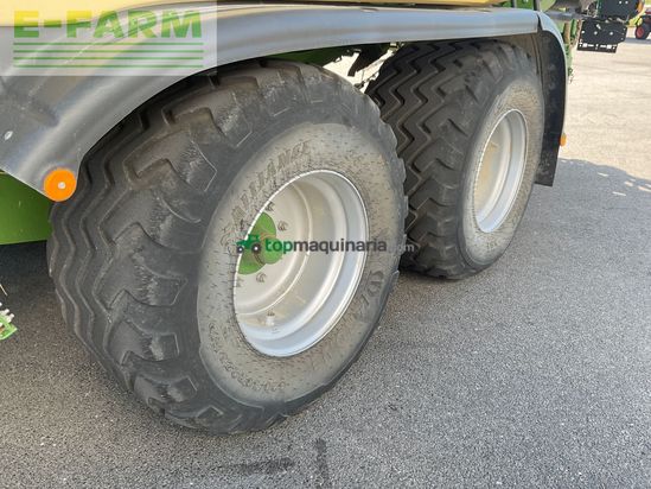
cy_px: 244
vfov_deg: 48.2
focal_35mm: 29
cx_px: 326
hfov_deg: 61.6
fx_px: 546
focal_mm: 3
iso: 16
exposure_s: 1/170
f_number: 1.8
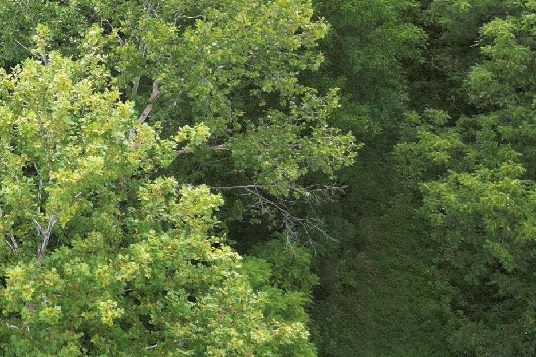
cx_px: -141
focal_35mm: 80
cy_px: -53
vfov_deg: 16.5
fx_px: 1191
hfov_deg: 22.9
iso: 100
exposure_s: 1/320
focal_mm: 6.72
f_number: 1.7
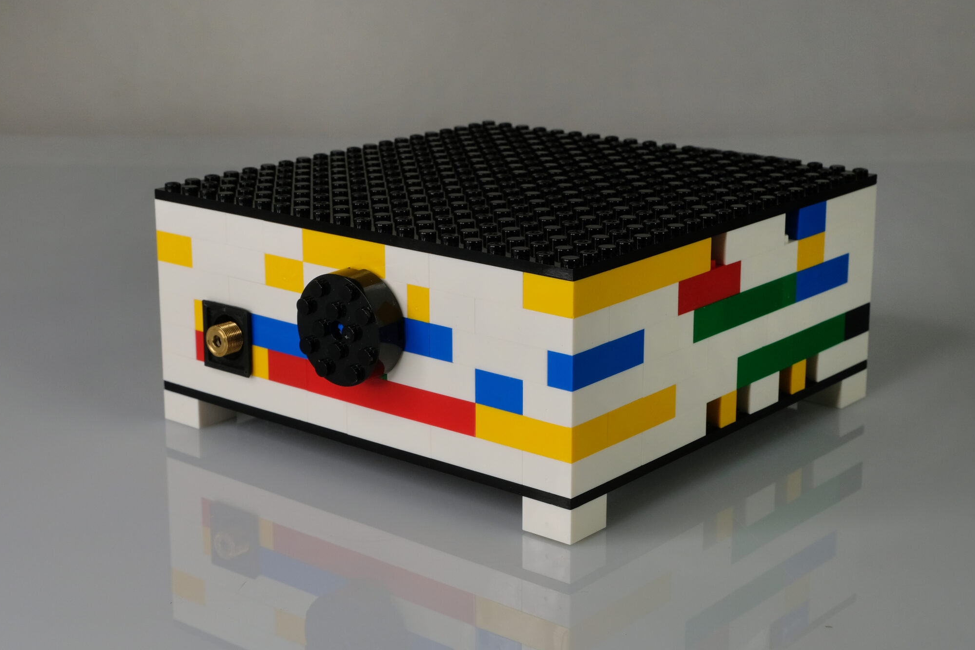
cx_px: 490
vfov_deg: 26.0
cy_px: 321
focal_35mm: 52
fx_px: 1408
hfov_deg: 38.2
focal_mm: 34.2
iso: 400
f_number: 13
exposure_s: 1/50
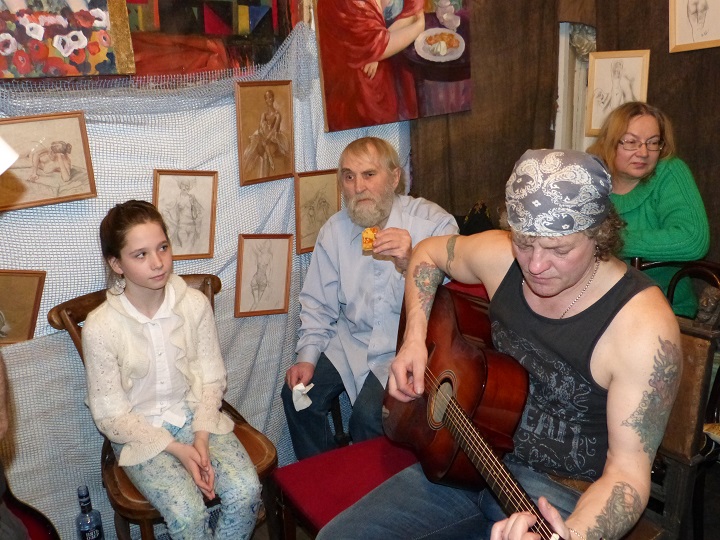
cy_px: 270
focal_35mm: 32
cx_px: 360
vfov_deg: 44.2
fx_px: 666
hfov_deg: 56.8
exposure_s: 1/60
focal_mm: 5.7
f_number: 3
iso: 800
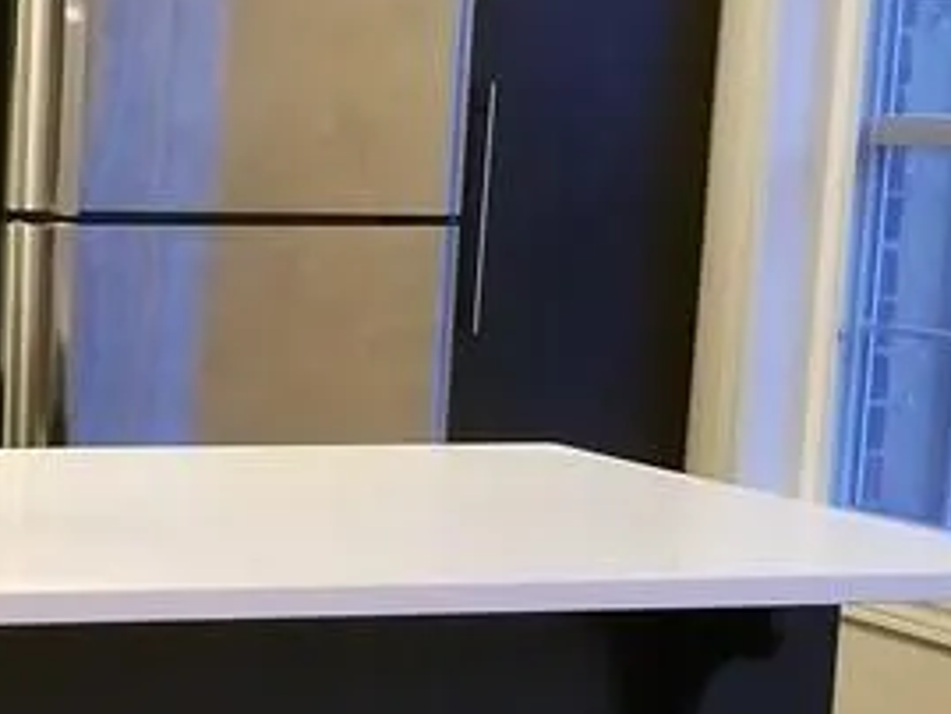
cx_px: -219
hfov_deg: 18.7
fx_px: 2721
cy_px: 527
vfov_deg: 14.9
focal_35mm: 99
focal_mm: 4.25
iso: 200
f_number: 1.7
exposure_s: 1/15
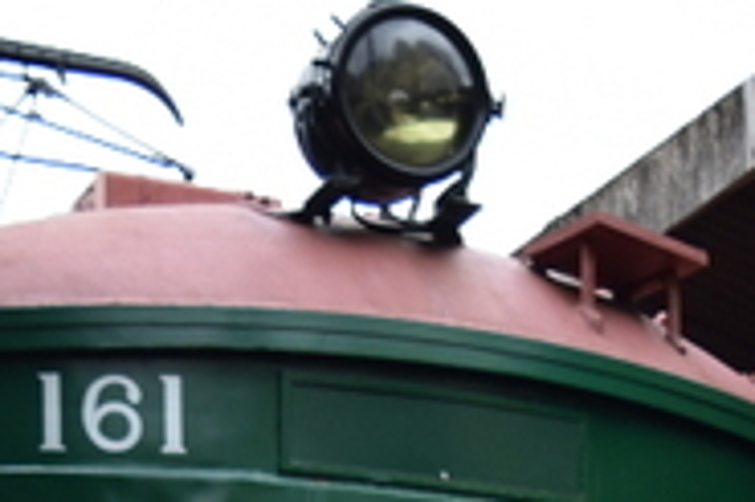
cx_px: 135
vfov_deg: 10.6
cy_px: 1028
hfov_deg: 17.3
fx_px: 2452
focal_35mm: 117
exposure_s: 1/250
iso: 100
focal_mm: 18
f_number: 3.5
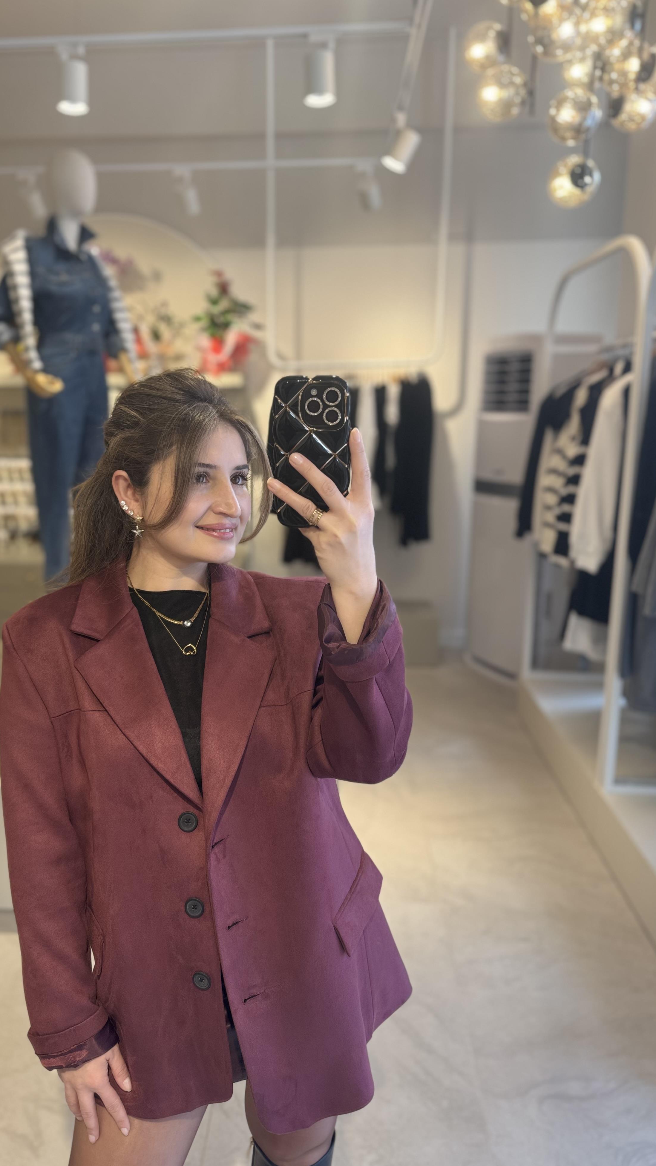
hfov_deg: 42.6
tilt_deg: -9.3
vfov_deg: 69.9
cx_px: 250
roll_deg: +0.1
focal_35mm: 27
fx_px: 835
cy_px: 568
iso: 80
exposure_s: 1/100
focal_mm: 6.76
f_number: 1.78
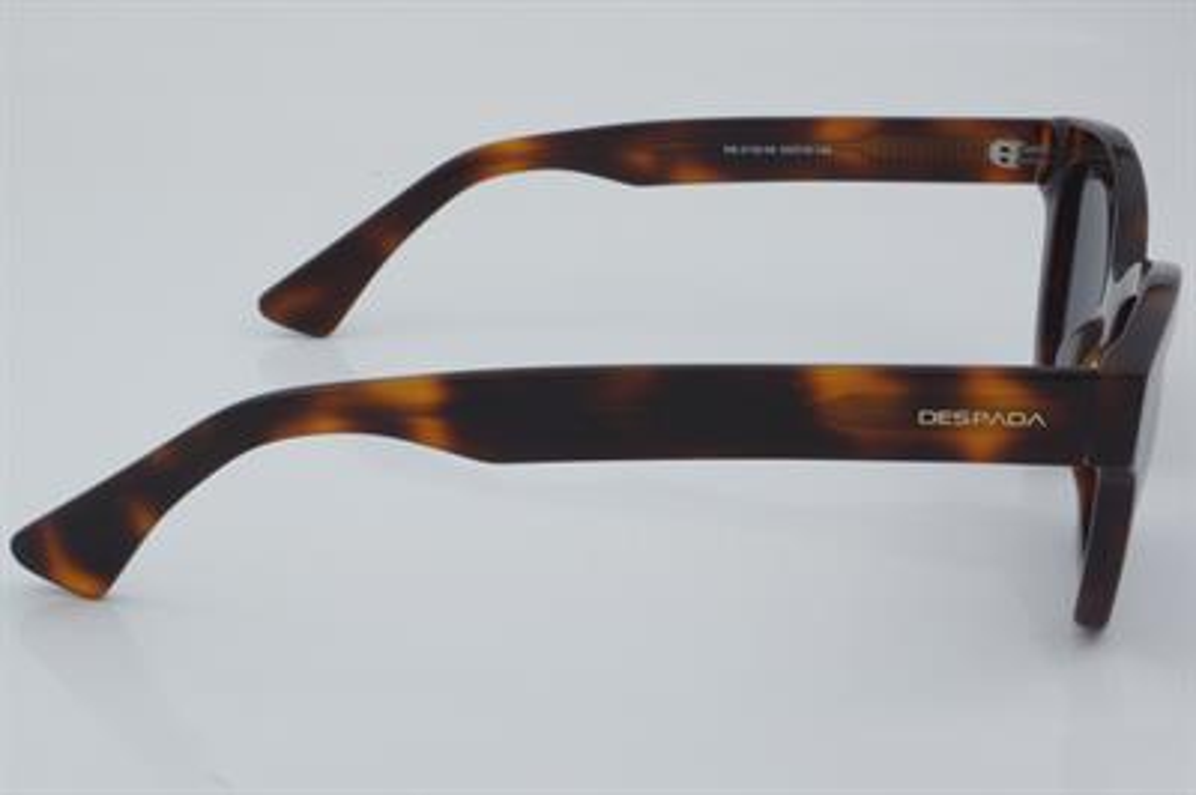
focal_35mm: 68
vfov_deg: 20.1
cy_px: 398
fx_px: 2241
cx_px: 598
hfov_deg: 29.9
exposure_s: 1/3
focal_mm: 45
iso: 100
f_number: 32
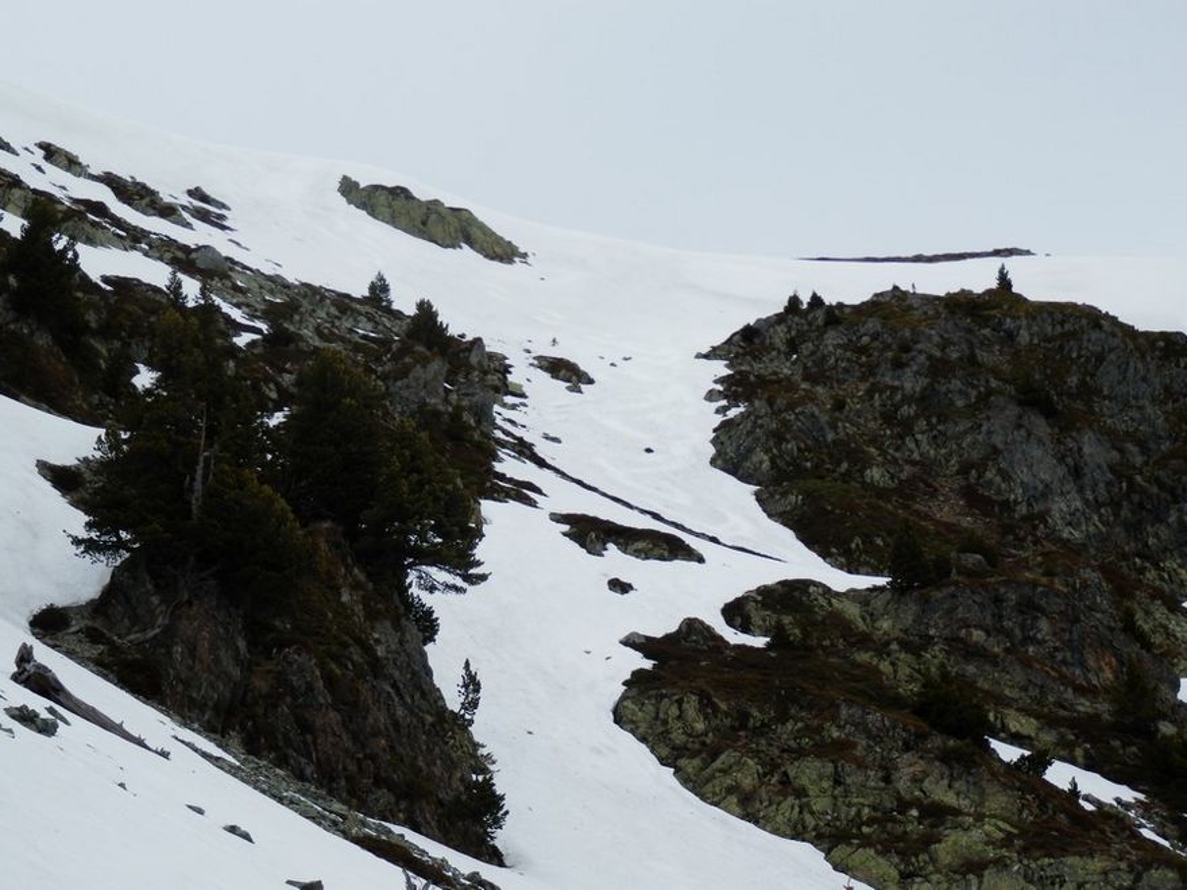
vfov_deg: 18.4
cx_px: 594
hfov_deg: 24.4
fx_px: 2743
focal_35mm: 80
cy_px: 445
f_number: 4.6
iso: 80
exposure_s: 1/640
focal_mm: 14.4
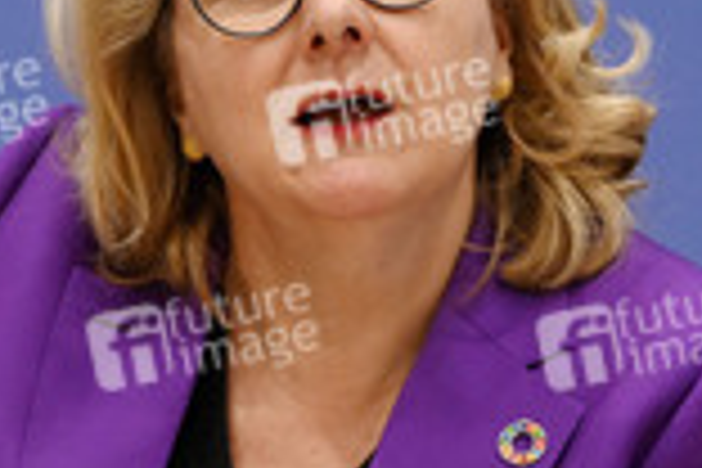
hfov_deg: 8.2
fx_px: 4855
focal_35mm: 249
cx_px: -187
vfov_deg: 5.5
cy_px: 0
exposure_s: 1/500
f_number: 7.1
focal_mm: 86
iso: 5000
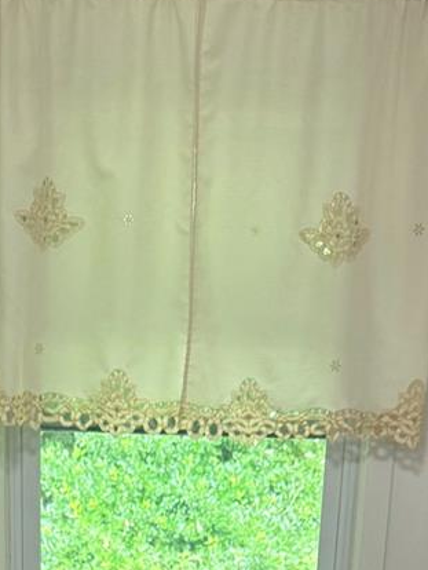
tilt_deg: -22.7
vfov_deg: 17.8
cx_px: 167
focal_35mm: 89
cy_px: 1015
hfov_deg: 16.6
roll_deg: -4.0
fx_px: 1466
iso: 125
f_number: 1.78
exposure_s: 1/60
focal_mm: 6.76
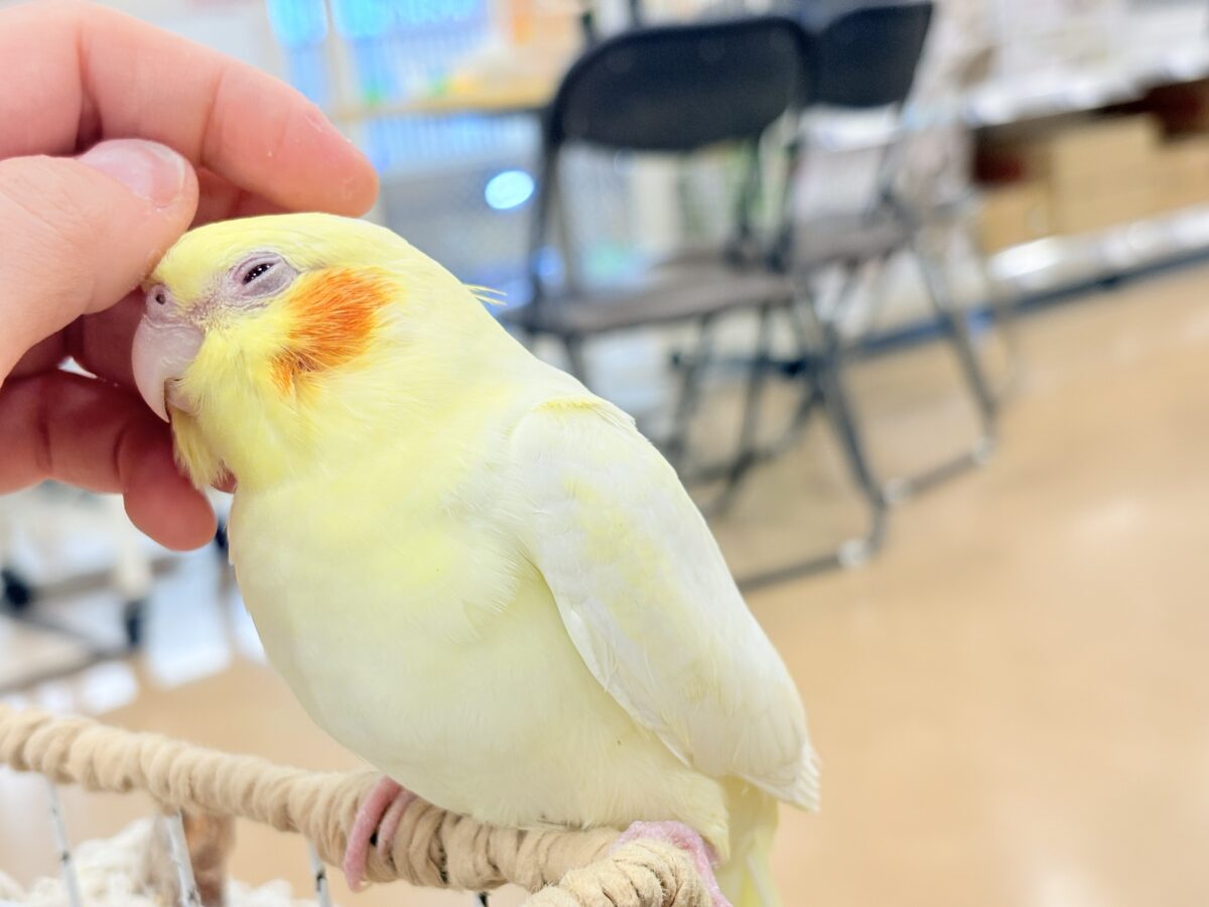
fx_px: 1816
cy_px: 454
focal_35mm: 52
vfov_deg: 28.0
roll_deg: +8.2
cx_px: 604
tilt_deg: -11.6
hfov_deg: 36.8
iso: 100
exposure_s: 1/100
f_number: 1.6
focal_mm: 5.96
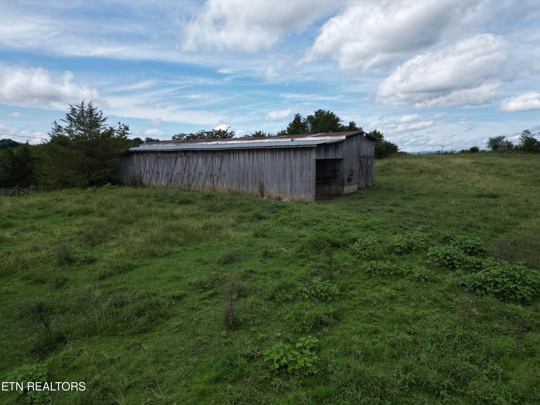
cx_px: 270
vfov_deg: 56.8
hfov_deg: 71.6
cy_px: 202
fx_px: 374
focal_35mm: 24
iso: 110
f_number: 1.7
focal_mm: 6.72
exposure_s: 1/3000
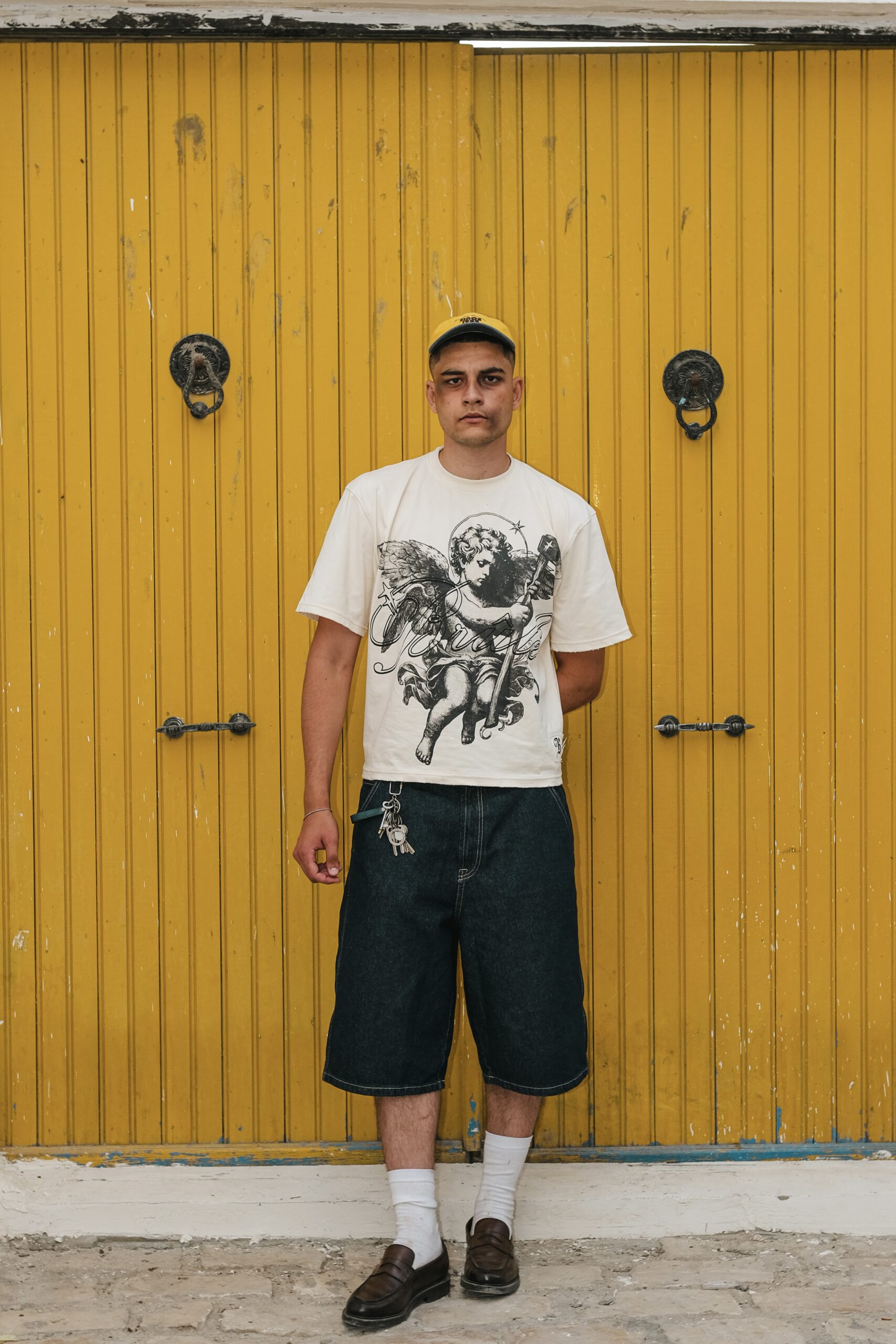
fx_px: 1866
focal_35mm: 50
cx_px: 448
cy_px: 672
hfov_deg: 27.0
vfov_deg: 39.6
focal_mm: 33
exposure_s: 1/160
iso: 320
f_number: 3.6
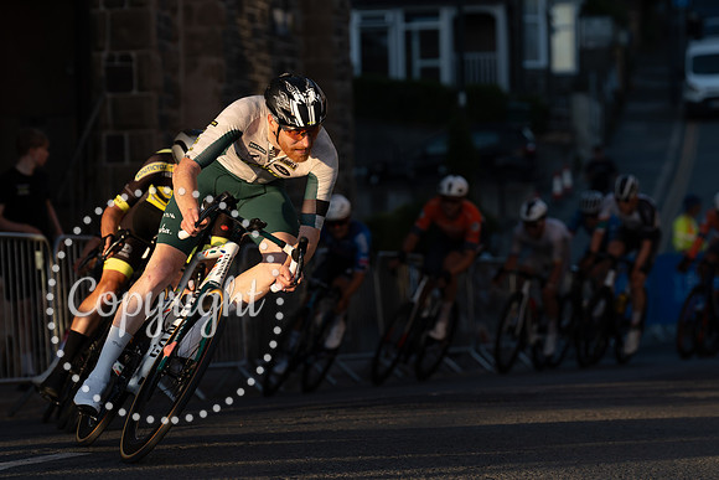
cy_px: 242
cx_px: 303
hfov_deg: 11.5
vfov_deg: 7.7
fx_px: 3556
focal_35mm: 178
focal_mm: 140
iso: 200
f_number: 4
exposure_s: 1/1000
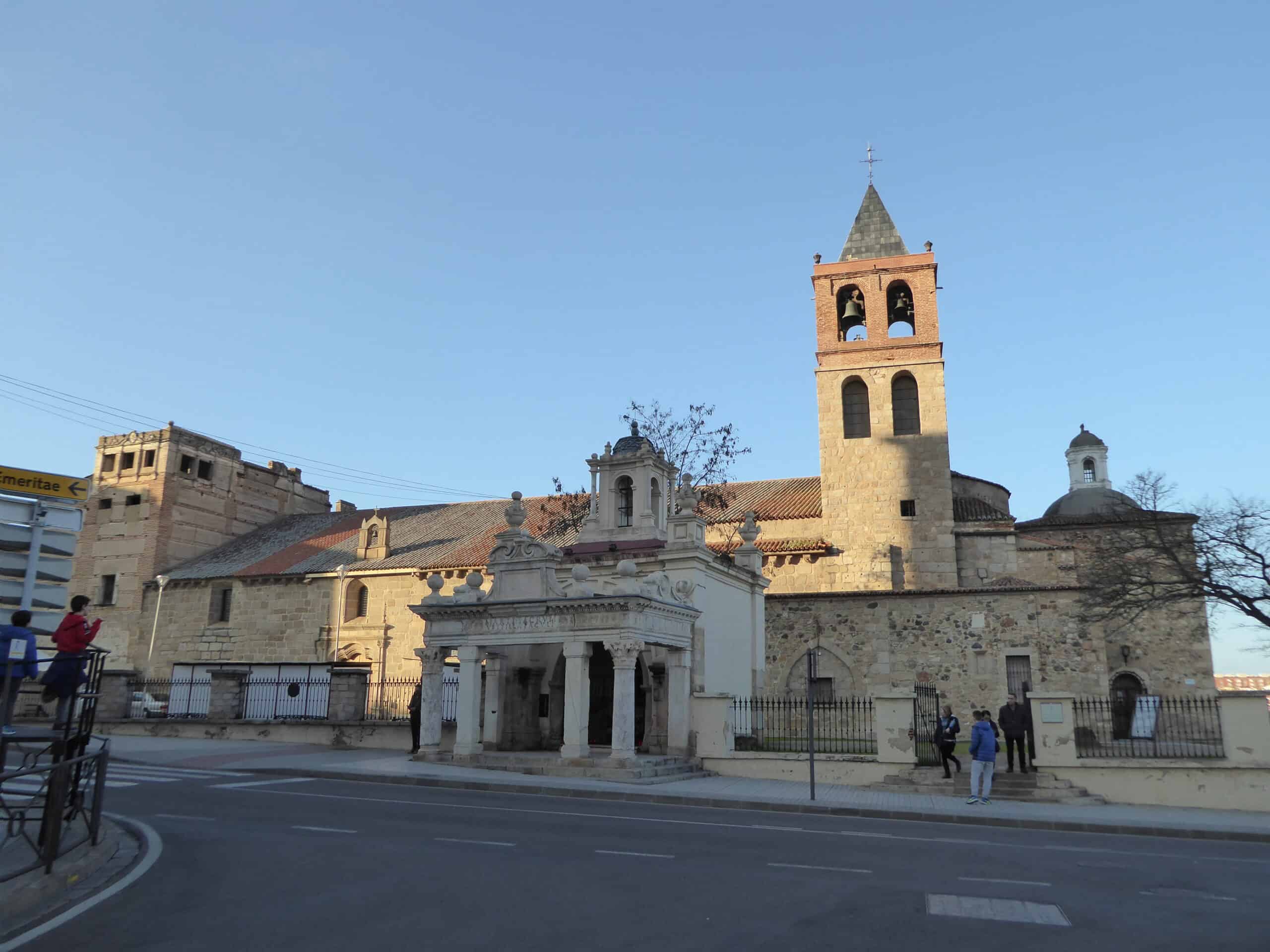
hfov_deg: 65.3
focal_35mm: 27
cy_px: 476
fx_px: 991
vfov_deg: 51.4
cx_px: 635
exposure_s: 1/640
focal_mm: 4.7
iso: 200
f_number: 3.4
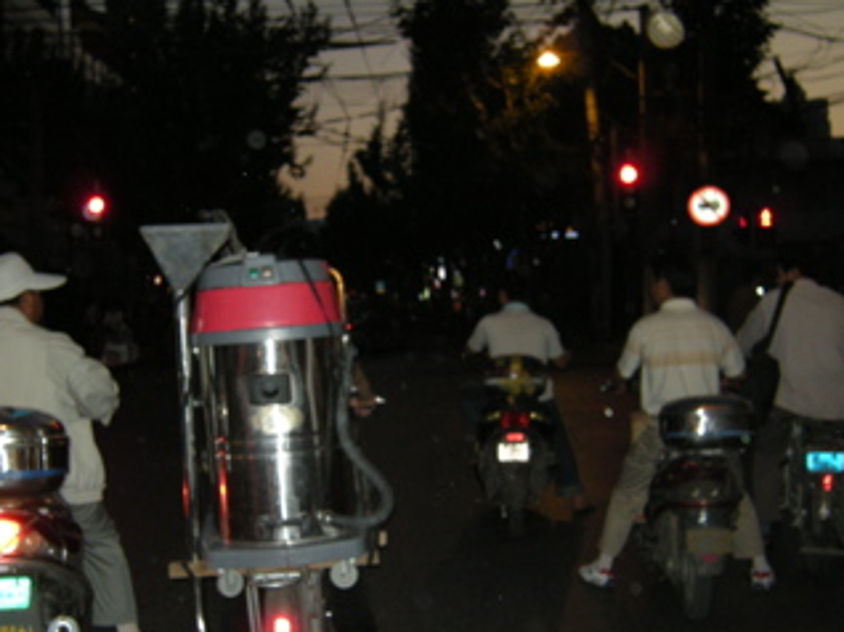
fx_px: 950
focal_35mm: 39
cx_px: 348
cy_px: 390
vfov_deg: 36.6
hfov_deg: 47.7
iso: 226
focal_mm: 5.3
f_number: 2.9
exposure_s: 1/60
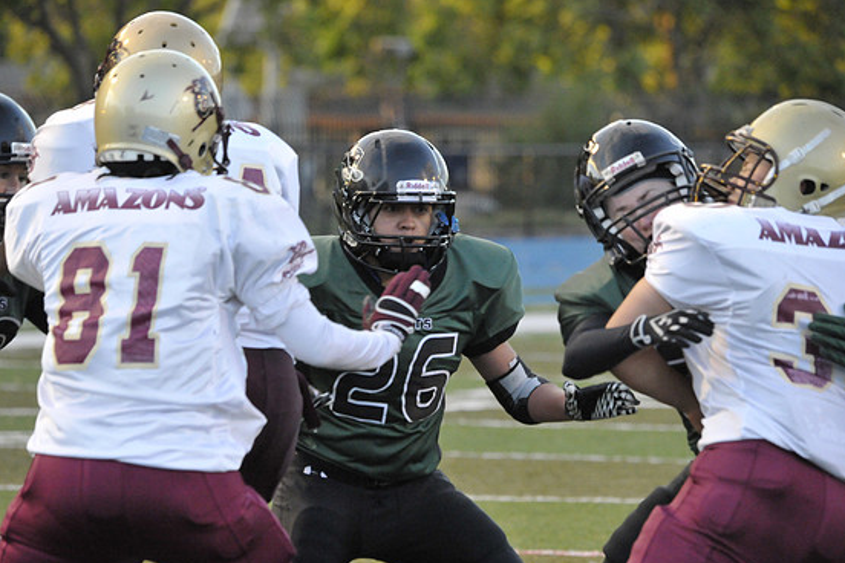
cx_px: 406
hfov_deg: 4.9
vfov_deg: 3.3
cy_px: 278
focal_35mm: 420
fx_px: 9858
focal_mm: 400
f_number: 10
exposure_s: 1/640
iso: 12800
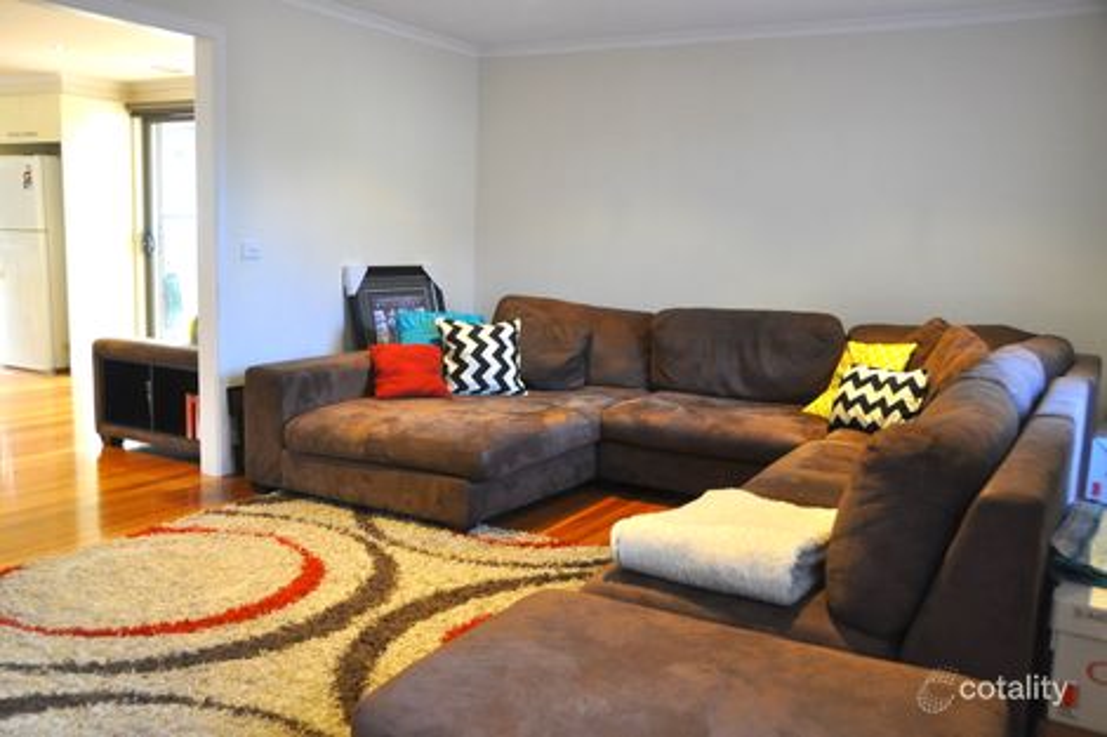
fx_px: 1014
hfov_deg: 57.2
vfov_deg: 39.9
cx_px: 554
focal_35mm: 33
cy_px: 368
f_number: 3.8
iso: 1000
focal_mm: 22
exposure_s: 1/50
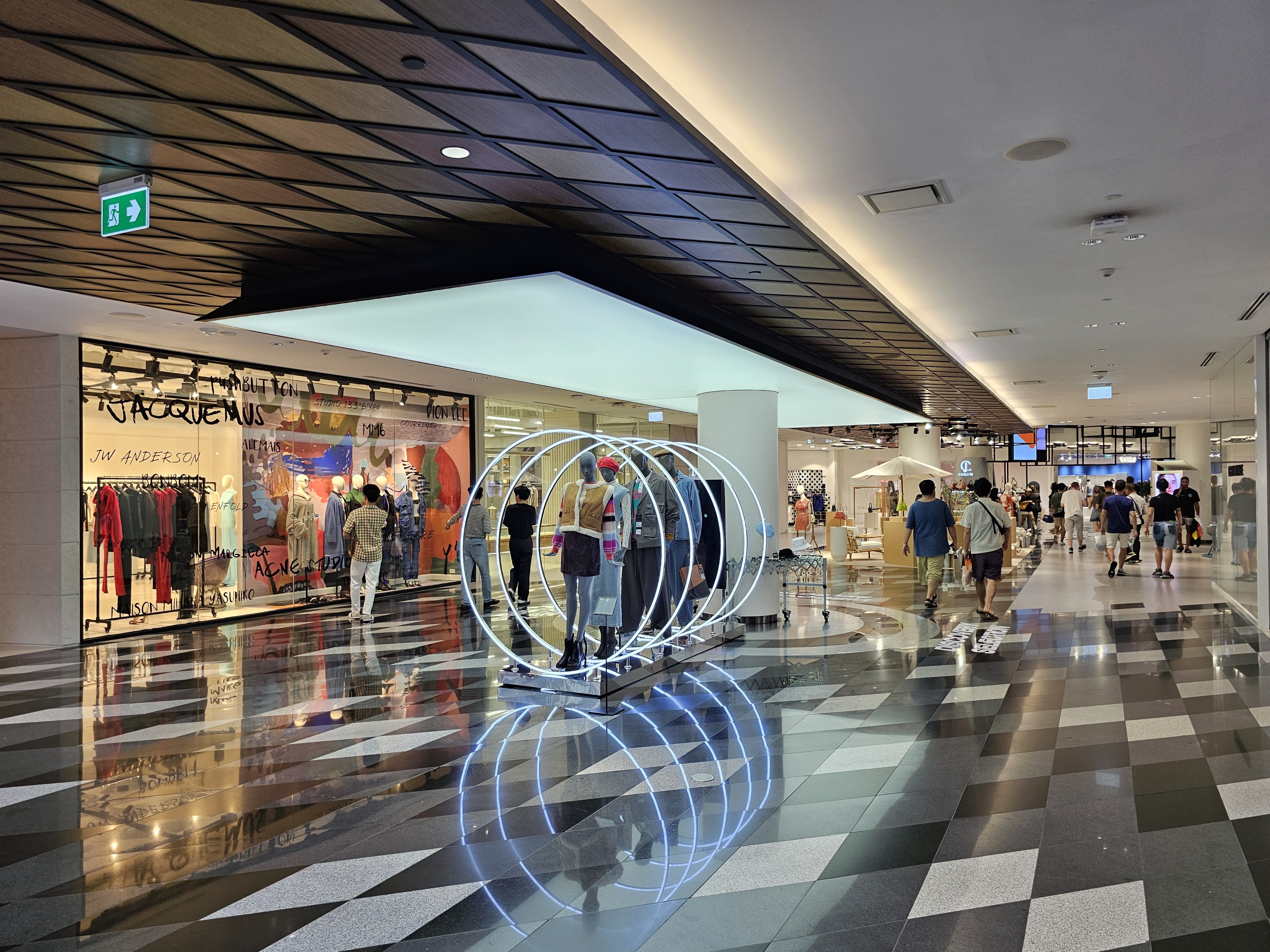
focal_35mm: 23
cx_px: 635
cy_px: 476
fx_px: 844
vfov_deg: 58.9
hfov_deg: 73.9
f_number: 1.7
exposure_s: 1/100
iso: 80
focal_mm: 6.3
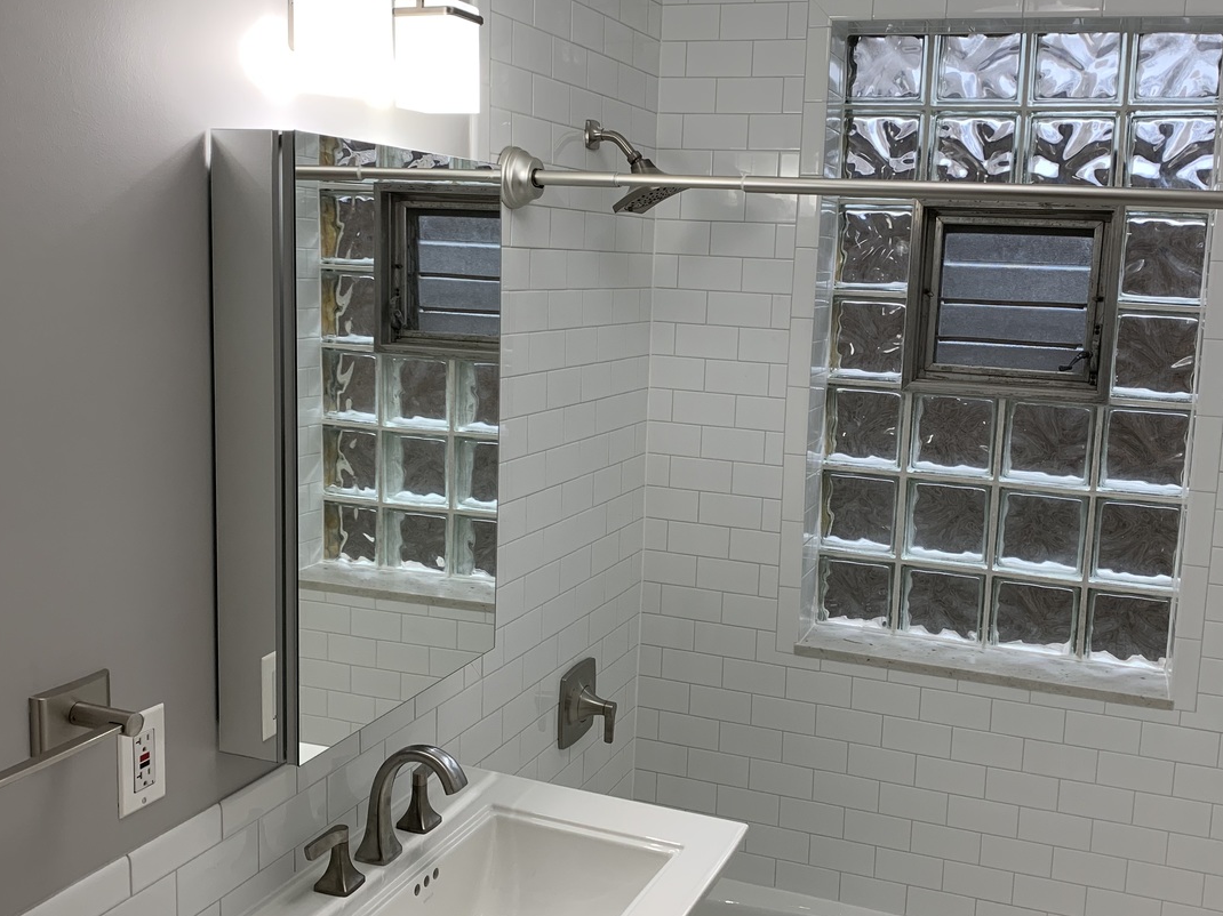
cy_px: 444
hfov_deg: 52.4
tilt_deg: -7.9
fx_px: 1236
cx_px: 701
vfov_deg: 40.7
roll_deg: -2.6
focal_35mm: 35
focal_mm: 4.25
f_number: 1.8
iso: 80
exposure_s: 1/120
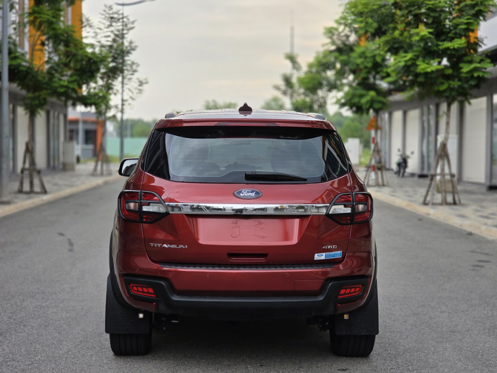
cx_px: 248
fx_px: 991
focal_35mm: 69
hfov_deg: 28.2
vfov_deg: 21.3
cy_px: 186
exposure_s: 1/286
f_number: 2.4
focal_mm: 7.9
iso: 50
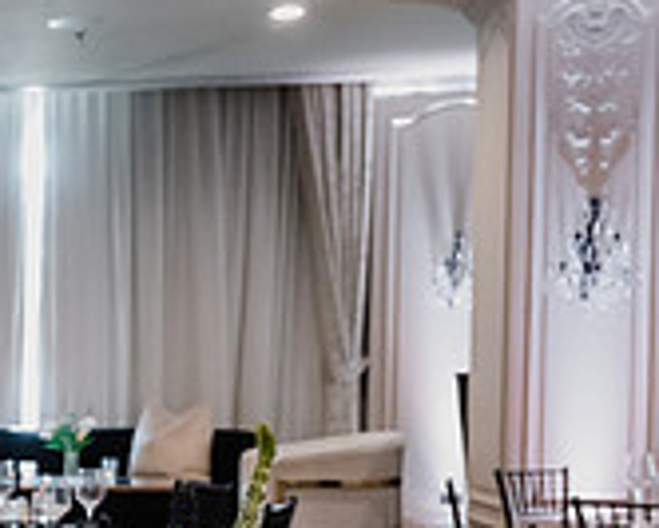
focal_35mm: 95
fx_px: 1854
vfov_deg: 15.9
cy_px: 510
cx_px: -461
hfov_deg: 17.2
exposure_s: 1/30
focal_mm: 29
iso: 5000
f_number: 6.3
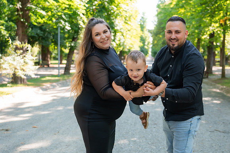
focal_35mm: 44
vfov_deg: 30.5
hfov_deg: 44.1
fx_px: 281
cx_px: 145
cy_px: 76
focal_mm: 35
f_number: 2.8
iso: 320
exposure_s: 1/320
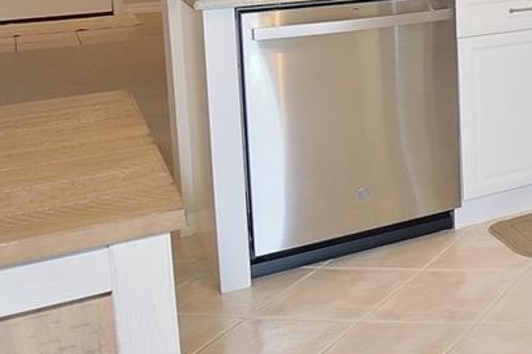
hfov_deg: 23.0
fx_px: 871
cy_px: -38
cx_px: 902
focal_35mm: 59
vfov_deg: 21.7
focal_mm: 10
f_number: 5.6
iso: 400
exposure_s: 1/25
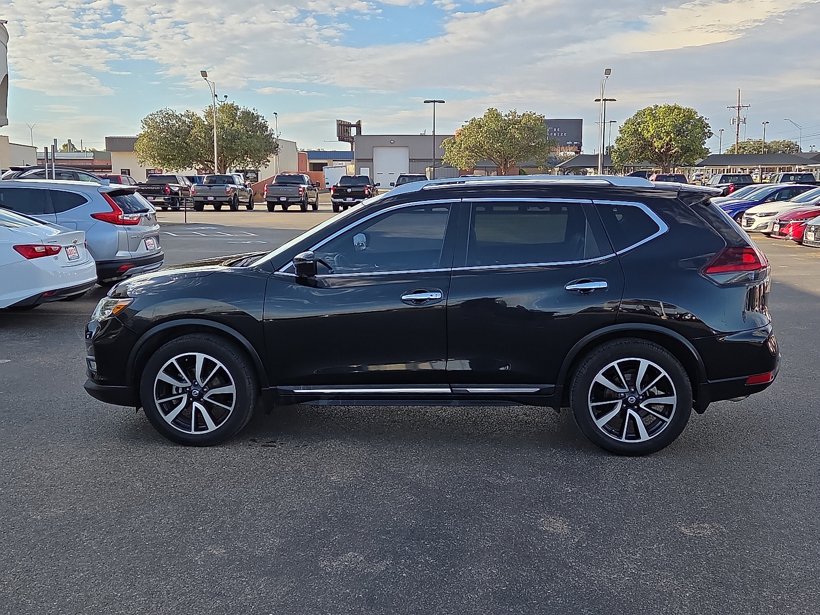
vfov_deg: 38.7
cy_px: 308
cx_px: 410
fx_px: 876
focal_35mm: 37
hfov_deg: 50.1
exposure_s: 1/1000
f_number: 1.8
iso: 25
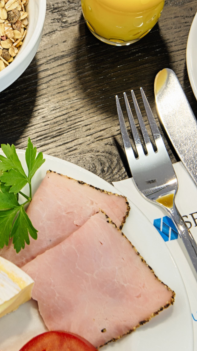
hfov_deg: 8.5
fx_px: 1319
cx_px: -11
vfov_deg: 15.0
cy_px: 71
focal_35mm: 142
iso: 100
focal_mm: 48
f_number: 5.6
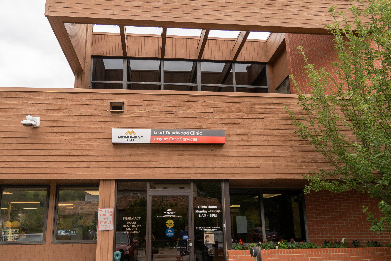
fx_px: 326
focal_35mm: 30
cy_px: 142
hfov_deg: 61.9
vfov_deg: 43.6
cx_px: 184
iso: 160
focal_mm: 18
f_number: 3.5
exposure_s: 1/800
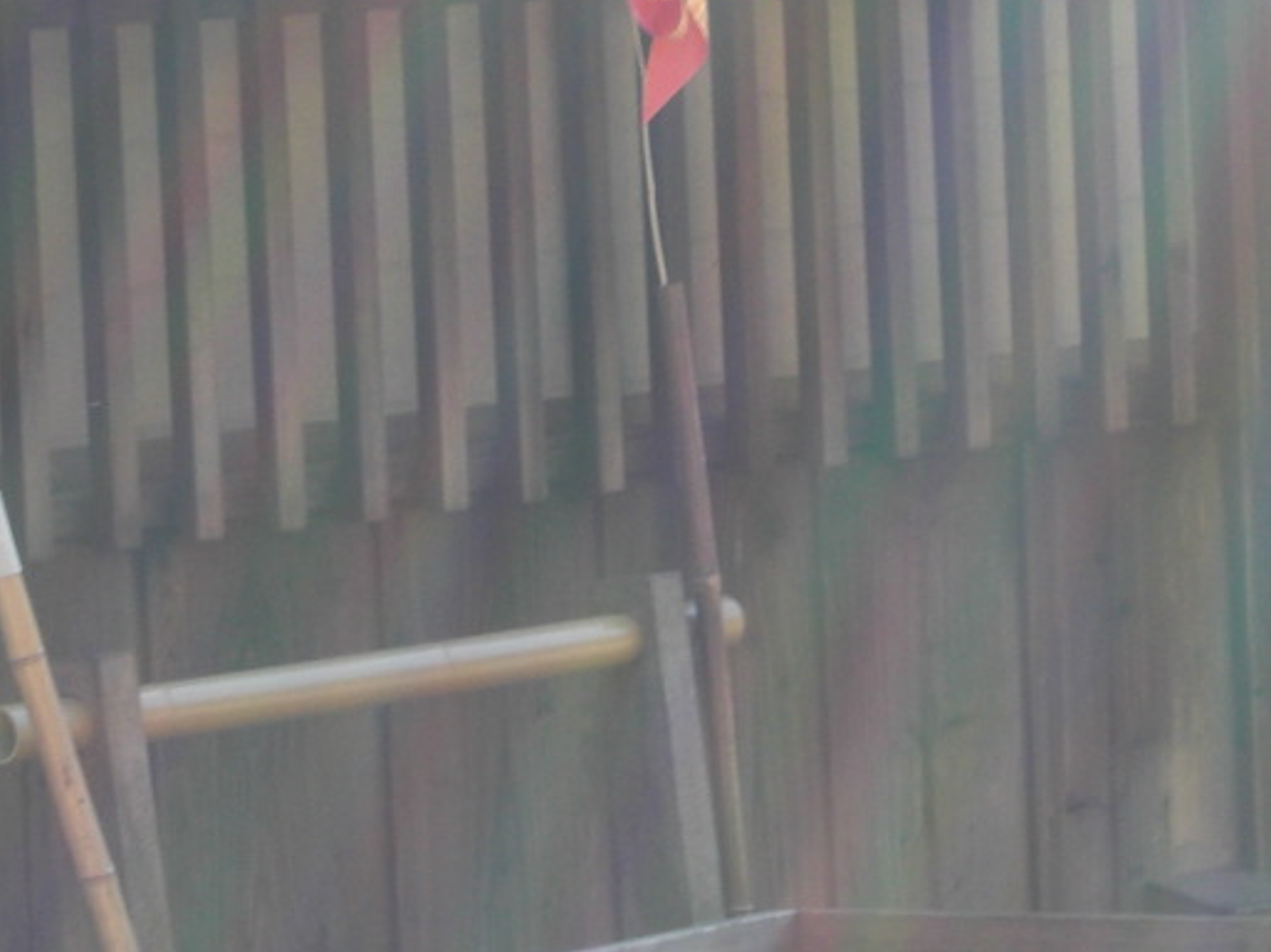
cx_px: 551
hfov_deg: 10.4
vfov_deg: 7.8
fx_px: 6973
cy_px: 499
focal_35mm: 190
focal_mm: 10.8
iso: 50
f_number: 3.8
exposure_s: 1/125
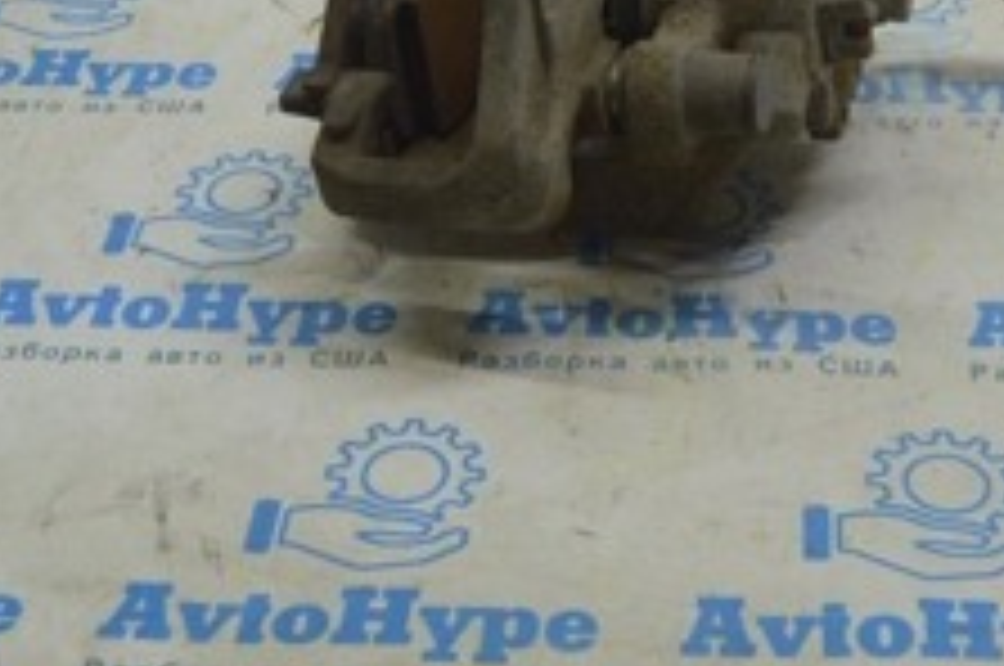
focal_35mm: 86
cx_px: 612
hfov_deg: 23.6
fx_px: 2395
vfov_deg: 15.3
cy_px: -101
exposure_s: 1/40
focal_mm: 20
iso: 400
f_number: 7.1
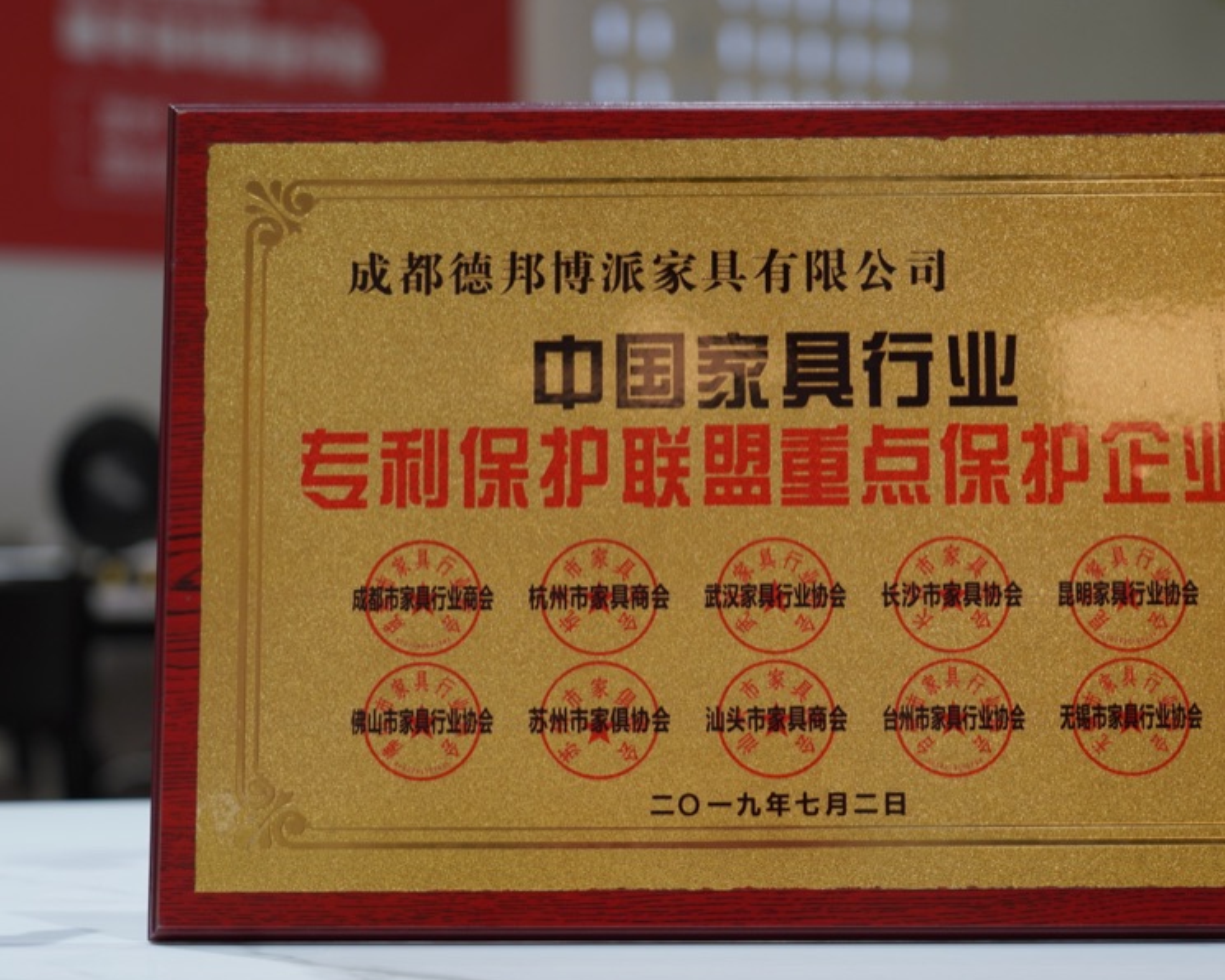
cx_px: 738
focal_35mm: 103
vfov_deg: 14.9
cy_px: 448
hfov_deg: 18.6
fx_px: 3734
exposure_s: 1/80
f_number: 4
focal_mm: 68
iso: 250
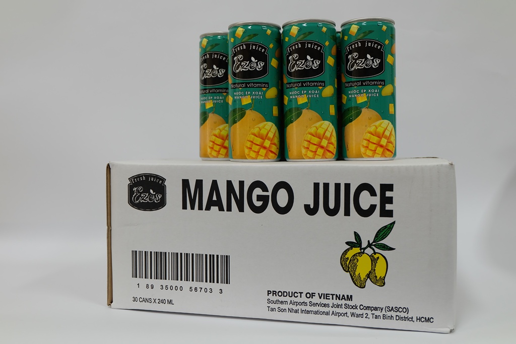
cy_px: 172
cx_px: 258
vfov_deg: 36.9
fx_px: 516
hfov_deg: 53.1
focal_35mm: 36
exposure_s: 1/30
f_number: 4.2
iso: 320
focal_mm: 24.3
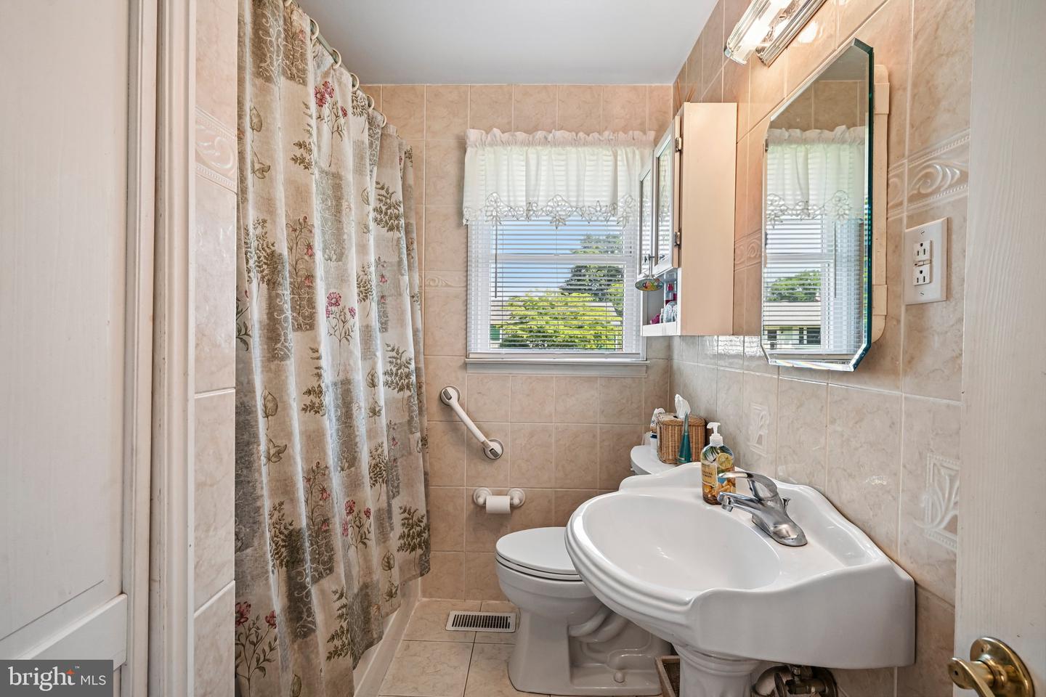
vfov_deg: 72.1
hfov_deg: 95.0
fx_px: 479
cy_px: 348
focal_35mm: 16
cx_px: 523
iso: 800
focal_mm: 16.5
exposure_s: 1/60
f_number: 8
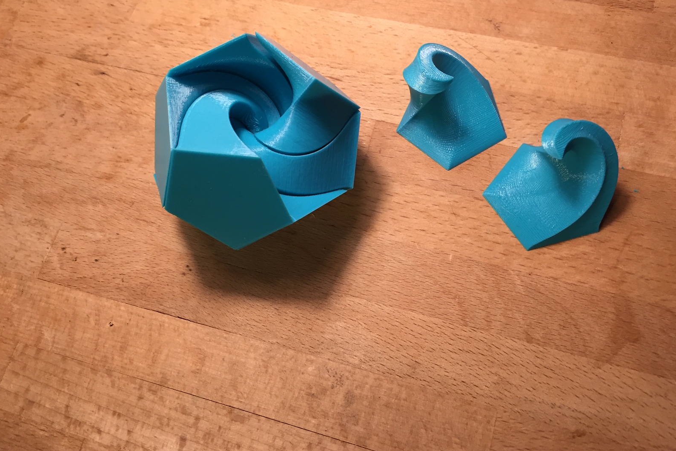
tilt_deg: -66.6
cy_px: 207
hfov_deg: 60.3
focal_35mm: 31
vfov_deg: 42.3
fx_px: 582
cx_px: 344
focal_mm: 4.15
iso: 40
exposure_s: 1/30
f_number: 2.2
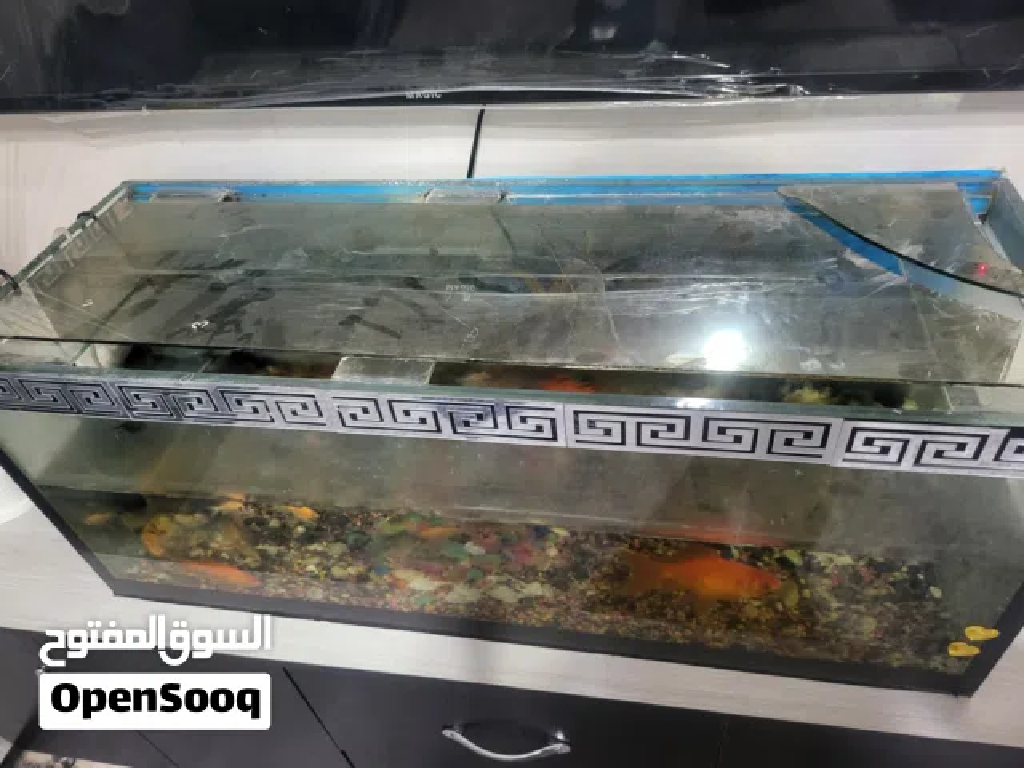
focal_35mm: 24
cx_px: 512
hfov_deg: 71.6
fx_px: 710
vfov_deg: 56.8
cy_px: 384
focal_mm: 5
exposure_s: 1/25
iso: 500
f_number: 1.8
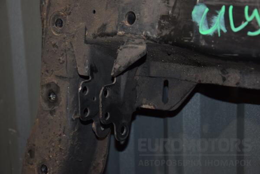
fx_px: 520
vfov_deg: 18.9
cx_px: 130
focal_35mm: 72
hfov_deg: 28.1
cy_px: 87
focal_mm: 48
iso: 800
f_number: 4.8
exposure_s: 1/60
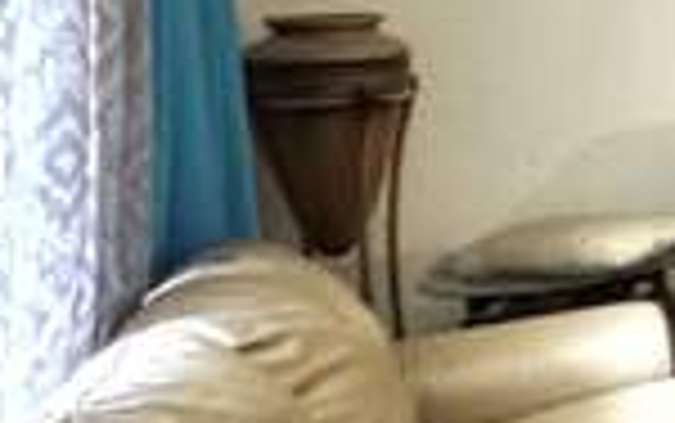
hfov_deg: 16.5
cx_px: 1480
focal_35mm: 79
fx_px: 1454
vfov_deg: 16.2
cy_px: 4
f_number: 2.2
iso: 1250
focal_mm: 2.22
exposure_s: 1/40
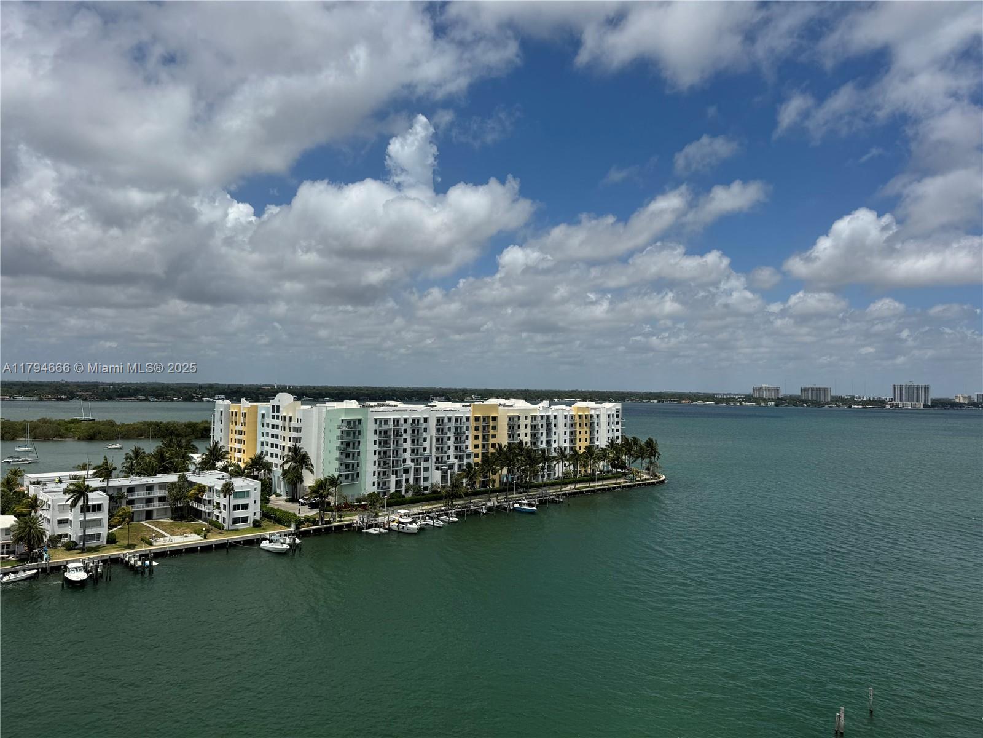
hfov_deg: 71.6
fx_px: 682
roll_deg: -0.6
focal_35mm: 24
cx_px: 492
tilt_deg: +3.0
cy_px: 369
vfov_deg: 56.8
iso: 80
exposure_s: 1/12346
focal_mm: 6.76
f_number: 1.78
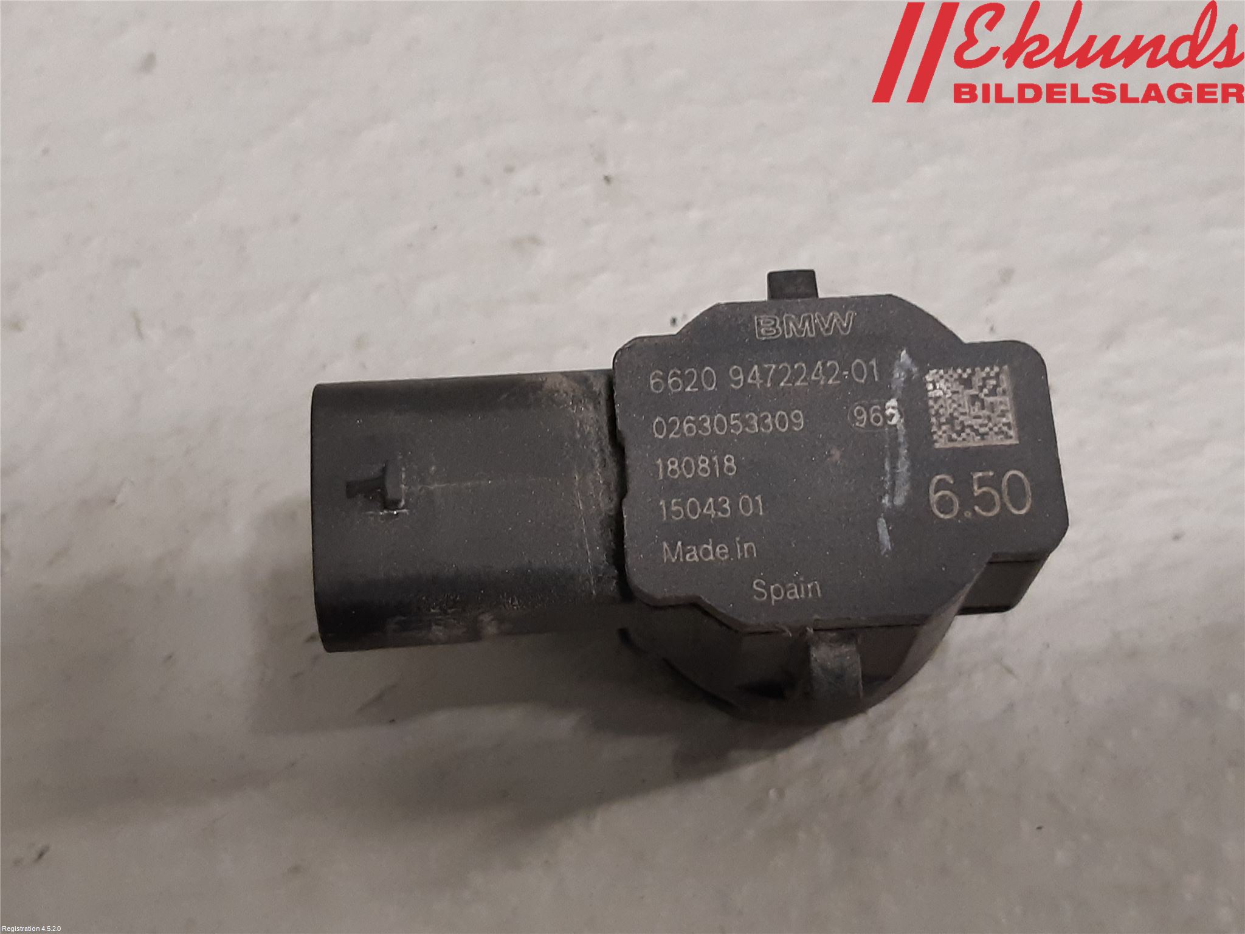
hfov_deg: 67.3
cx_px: 622
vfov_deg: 53.1
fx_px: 935
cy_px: 467
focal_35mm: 26
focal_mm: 3.93
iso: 200
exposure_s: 1/50
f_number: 1.7
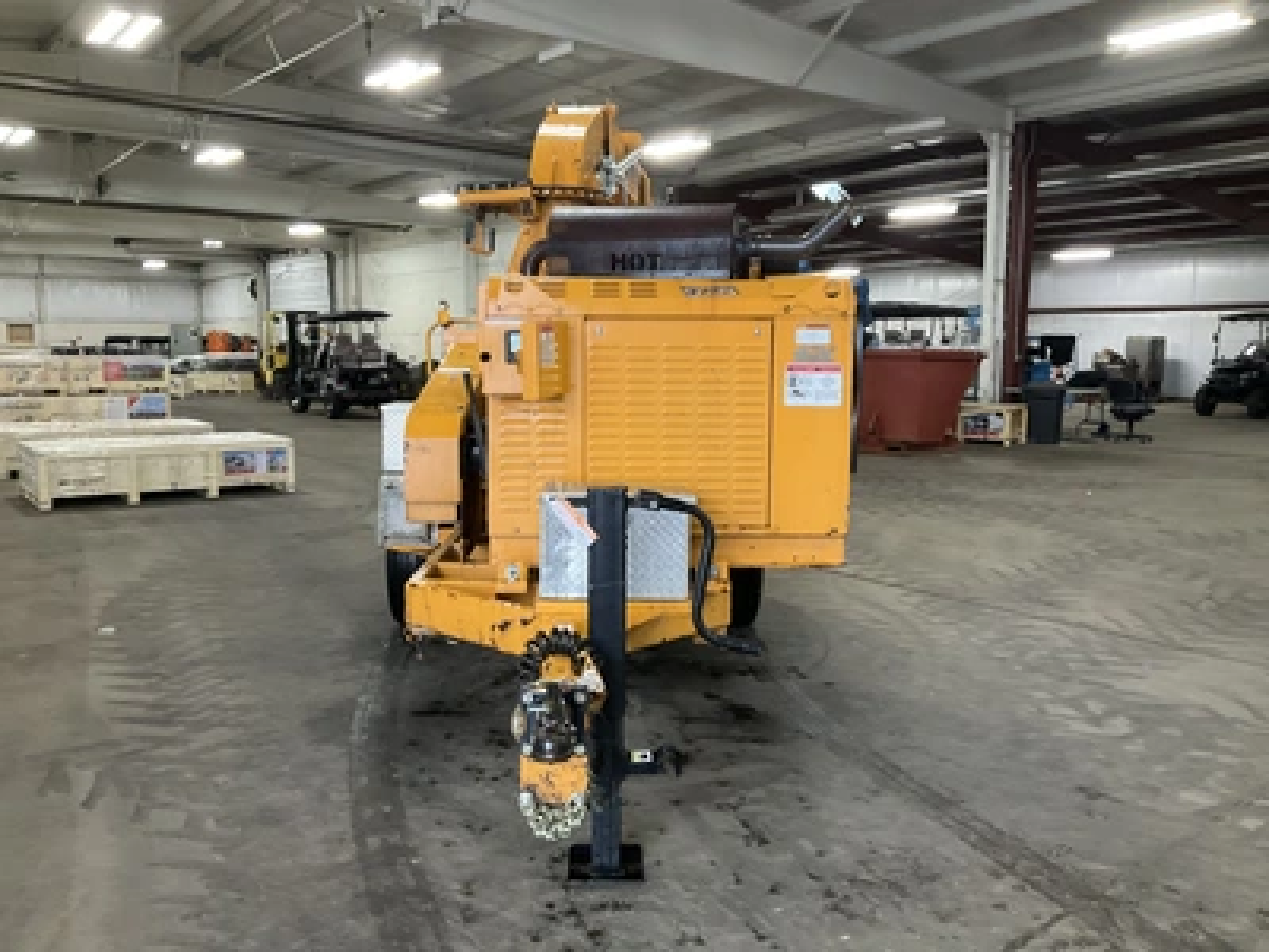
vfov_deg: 48.2
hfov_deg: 61.7
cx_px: 634
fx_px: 1063
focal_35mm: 29
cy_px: 476
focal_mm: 3
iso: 160
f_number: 1.8
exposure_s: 1/60
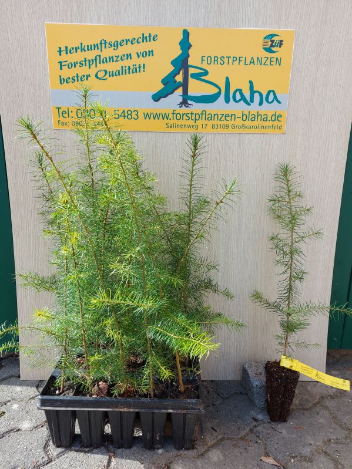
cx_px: 176
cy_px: 234
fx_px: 325
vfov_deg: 71.6
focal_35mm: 24
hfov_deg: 56.8
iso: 32
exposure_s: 1/288
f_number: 1.8
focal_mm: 5.23
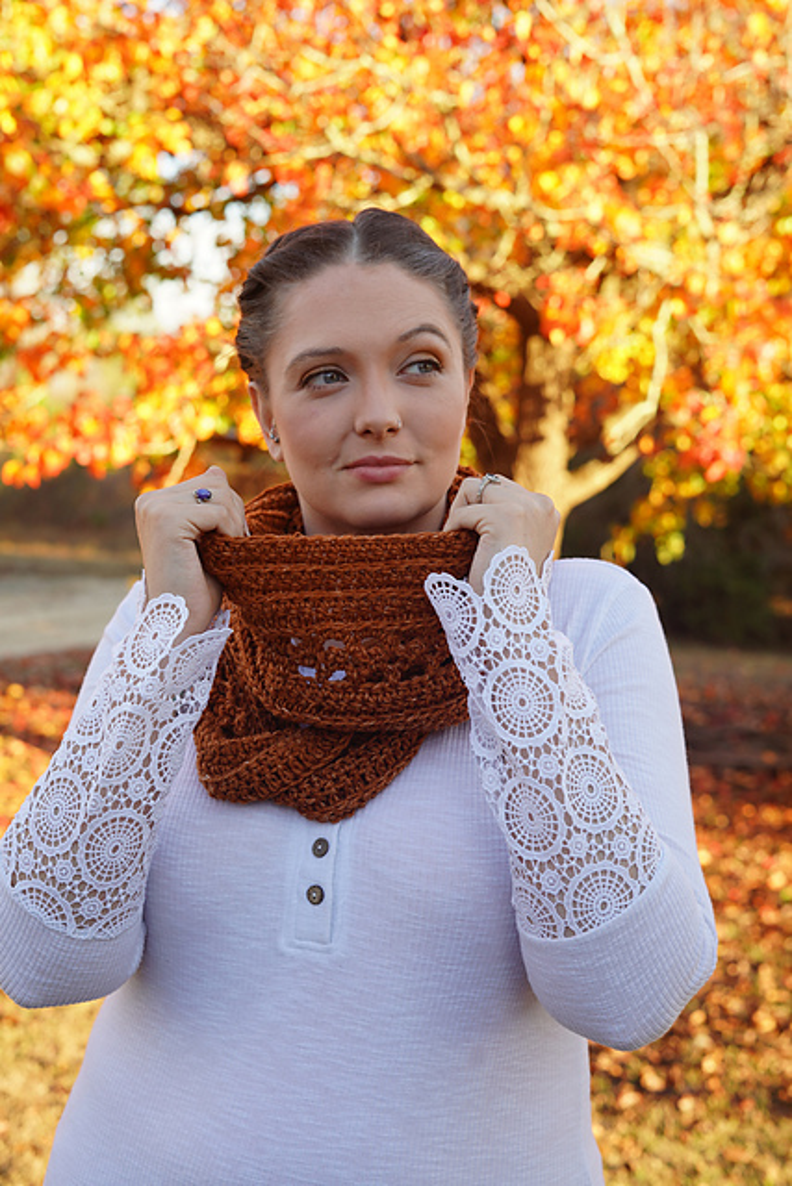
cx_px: 396
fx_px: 1649
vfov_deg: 39.6
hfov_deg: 27.0
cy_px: 593
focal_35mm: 50
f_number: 5
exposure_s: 1/125
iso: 200
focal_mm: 50
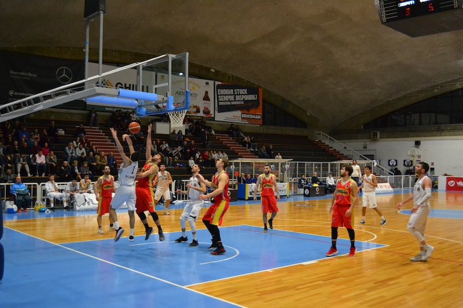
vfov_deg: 36.9
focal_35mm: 36
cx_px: 232
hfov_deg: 53.1
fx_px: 463
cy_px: 154
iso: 3200
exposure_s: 1/320
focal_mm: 24
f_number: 4
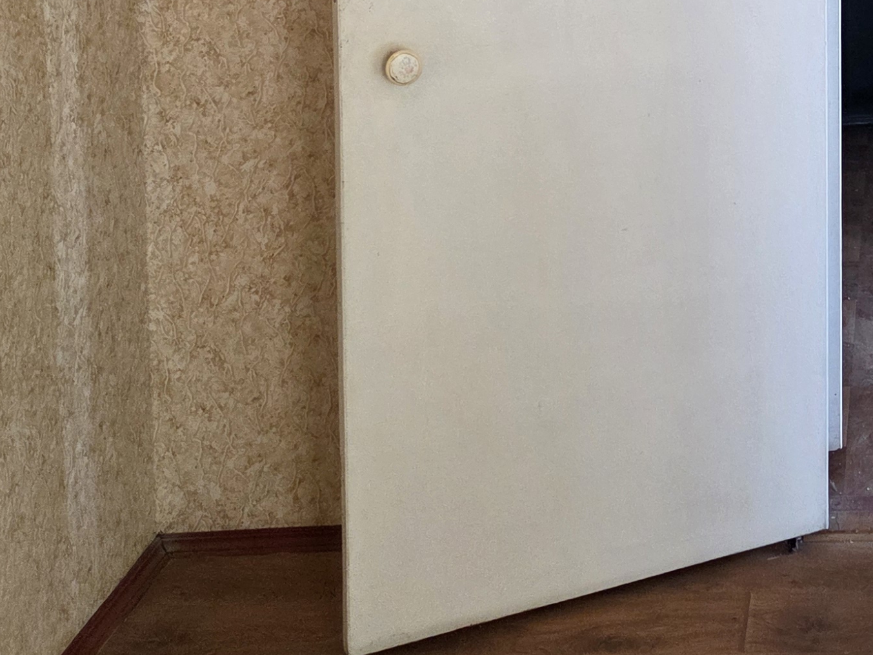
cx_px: 910
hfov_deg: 26.7
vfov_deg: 19.6
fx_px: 1715
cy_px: -239
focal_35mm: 68
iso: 250
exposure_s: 1/100
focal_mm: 5.4
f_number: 1.8
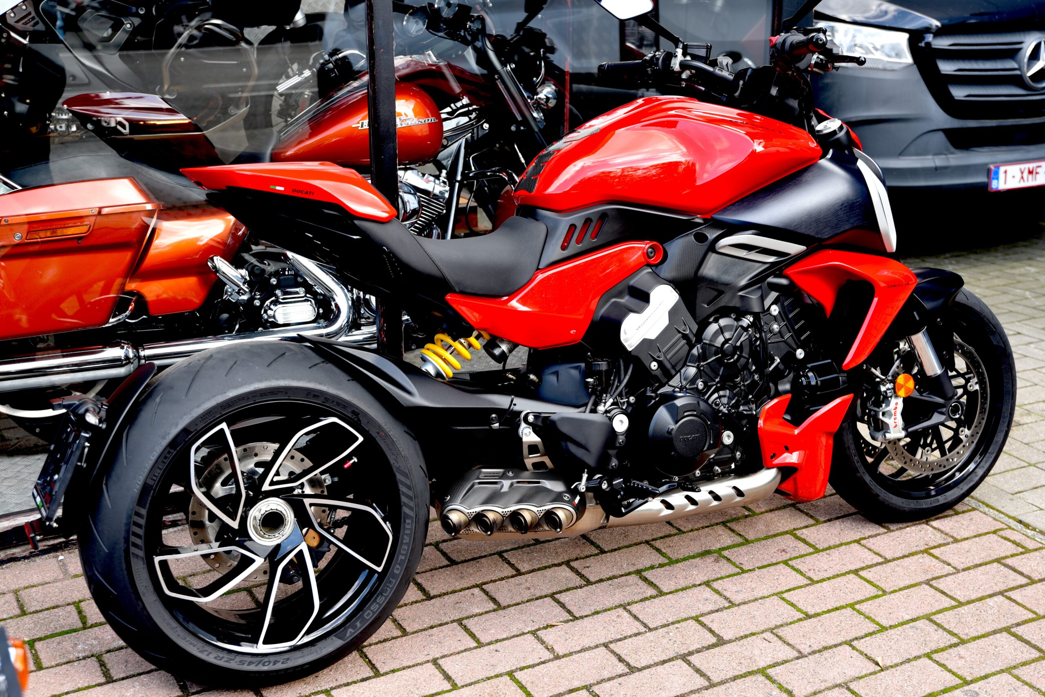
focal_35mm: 45
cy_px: 348
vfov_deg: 29.9
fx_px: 1307
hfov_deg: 43.6
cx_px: 522
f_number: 4.5
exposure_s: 1/80
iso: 200
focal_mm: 45
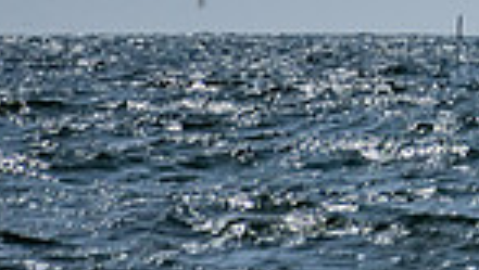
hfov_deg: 1.6
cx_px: 991
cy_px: -504
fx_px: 17086
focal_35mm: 1344
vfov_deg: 0.9
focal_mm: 200
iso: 200
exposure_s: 1/5000
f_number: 6.3
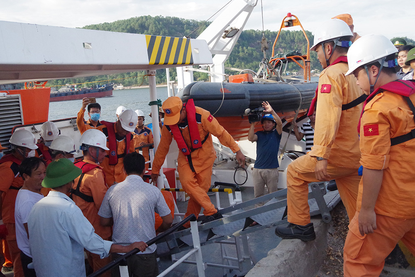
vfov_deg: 31.9
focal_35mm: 42
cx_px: 208
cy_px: 138
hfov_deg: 46.4
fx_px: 484
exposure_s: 1/1000
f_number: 10
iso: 3200
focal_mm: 28
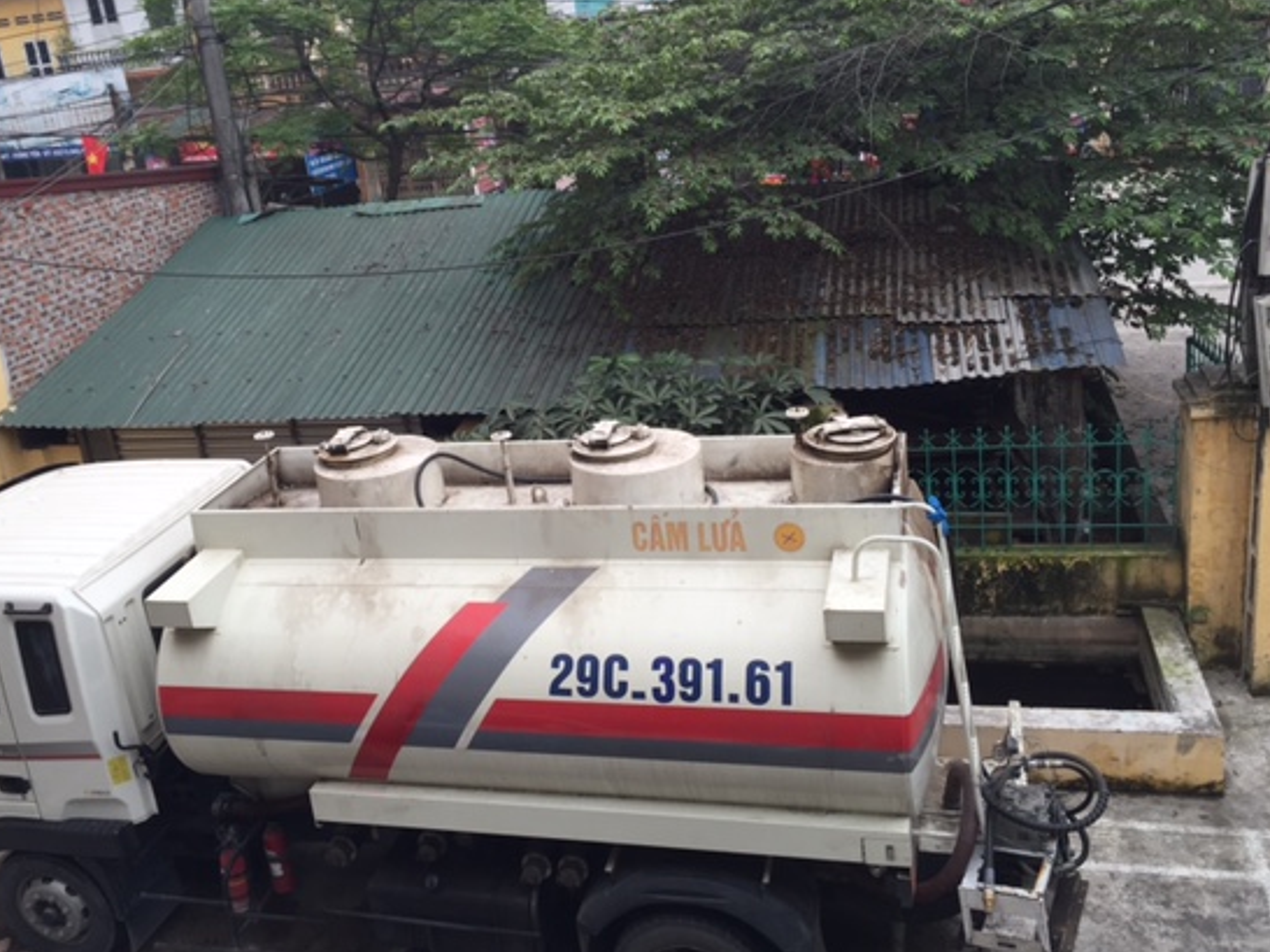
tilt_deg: -18.9
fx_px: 1247
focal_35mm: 34
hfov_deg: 53.9
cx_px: 565
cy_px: 440
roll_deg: +6.2
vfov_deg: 41.7
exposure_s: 1/120
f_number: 2.2
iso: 32
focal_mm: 4.15
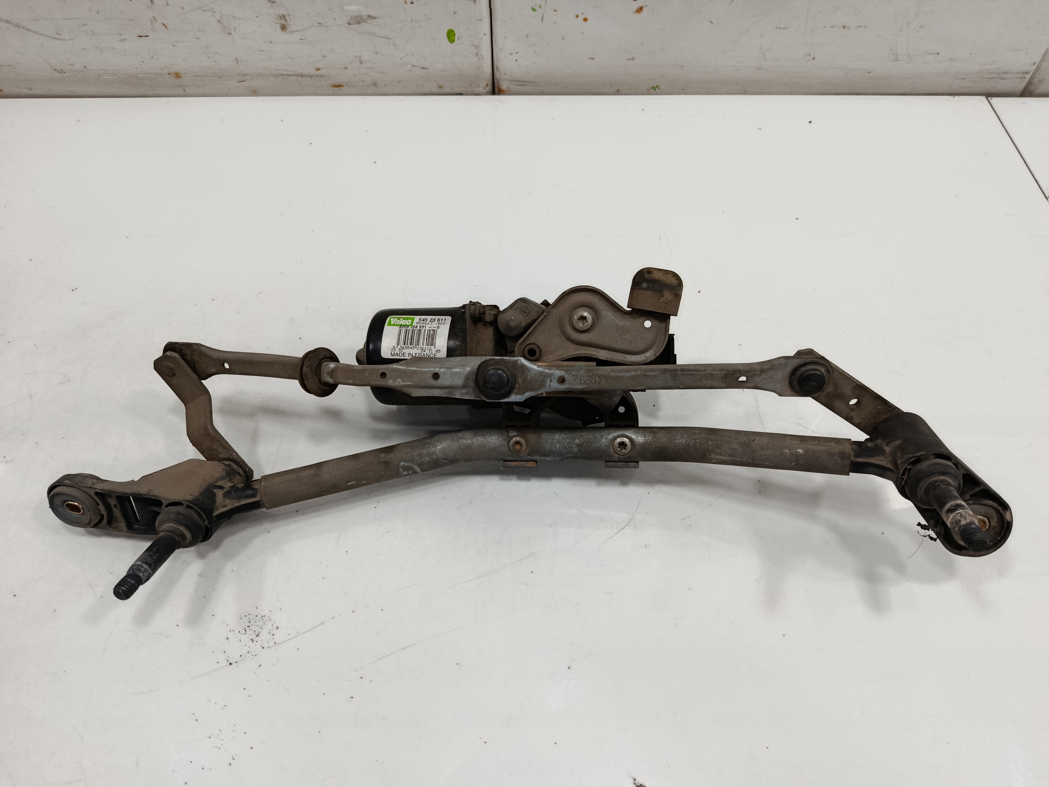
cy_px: 394
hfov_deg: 71.6
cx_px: 524
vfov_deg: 56.8
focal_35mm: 24
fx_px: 727
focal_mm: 5.24
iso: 863
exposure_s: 1/100
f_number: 1.7
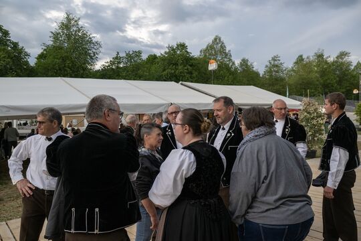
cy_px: 120
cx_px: 180
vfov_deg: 43.0
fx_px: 306
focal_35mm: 30
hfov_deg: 61.1
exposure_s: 1/400
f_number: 8
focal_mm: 30.5
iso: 400
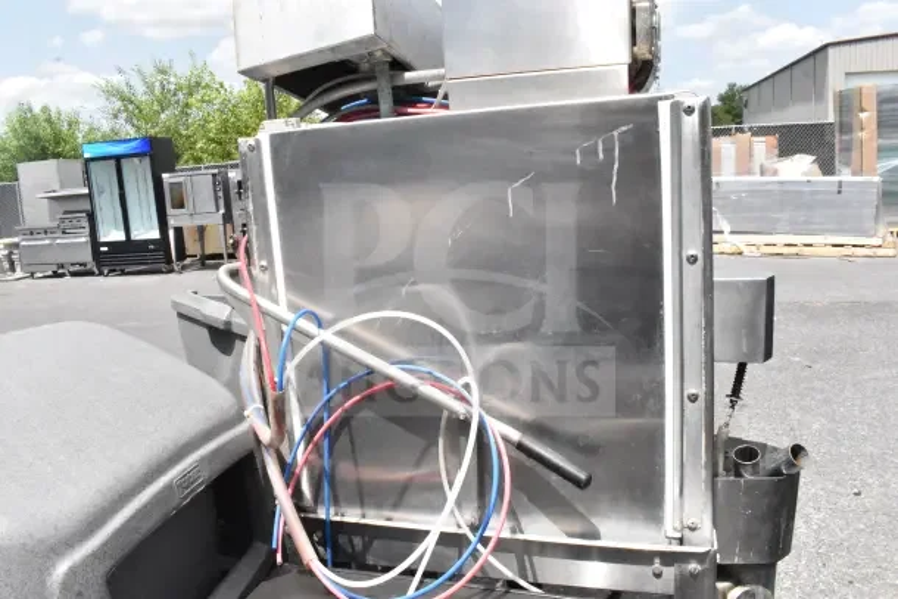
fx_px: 674
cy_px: 300
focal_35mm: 27
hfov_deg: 67.4
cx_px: 449
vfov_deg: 48.0
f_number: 22
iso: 6400
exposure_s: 1/2000
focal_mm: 18
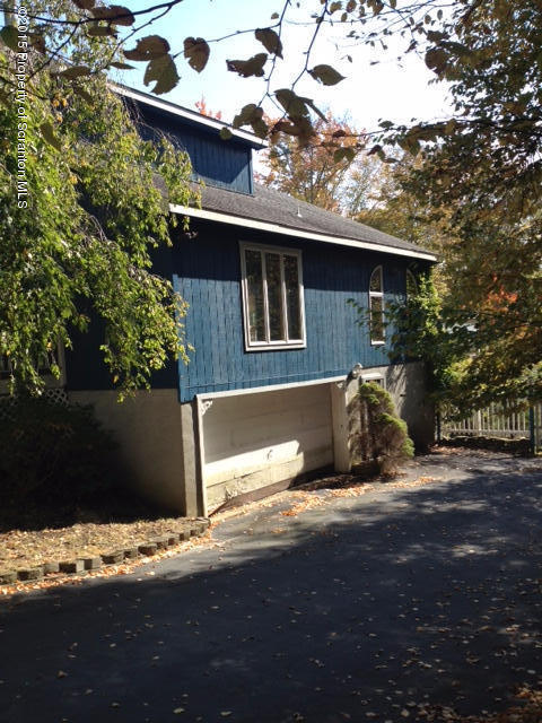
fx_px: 731
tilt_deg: -2.2
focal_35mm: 35
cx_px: 271
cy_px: 362
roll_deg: +2.4
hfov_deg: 40.7
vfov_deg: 52.6
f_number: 2.4
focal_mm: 4.28
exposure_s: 1/681
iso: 50
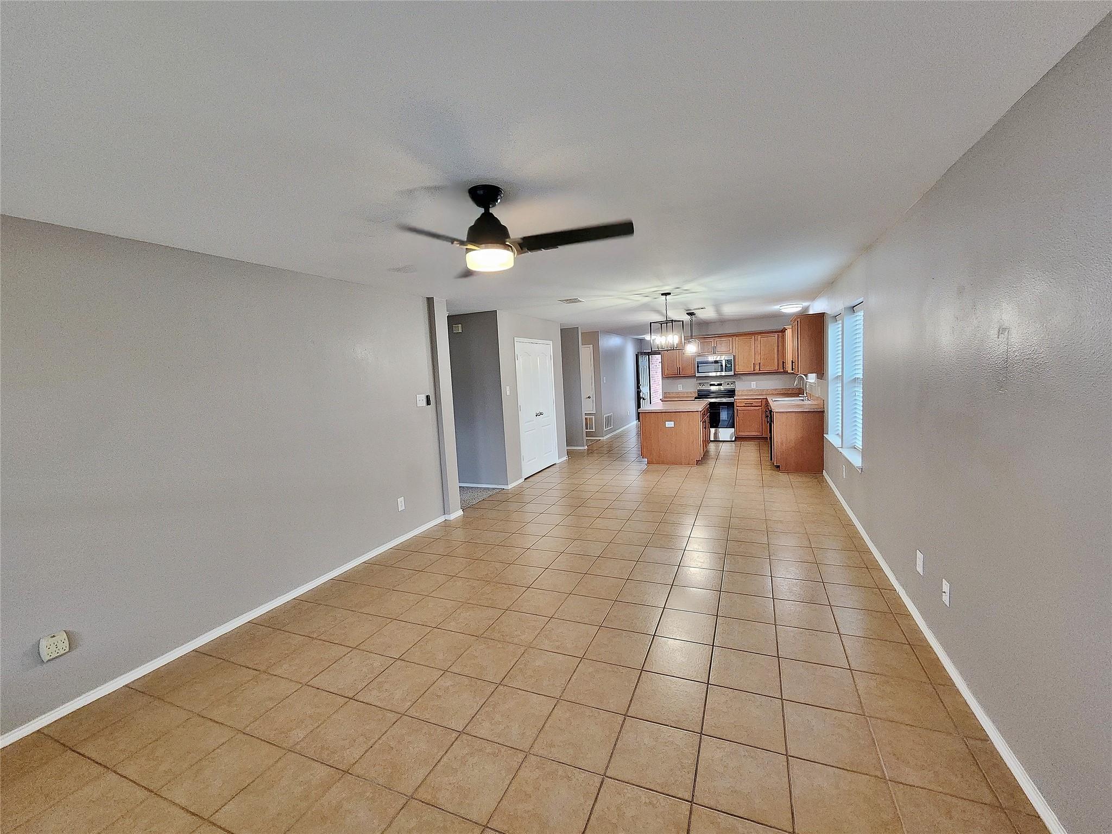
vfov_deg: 89.9
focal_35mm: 13
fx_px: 418
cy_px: 417
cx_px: 556
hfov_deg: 106.2
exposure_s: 1/60
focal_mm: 2.2
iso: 320
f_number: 2.2
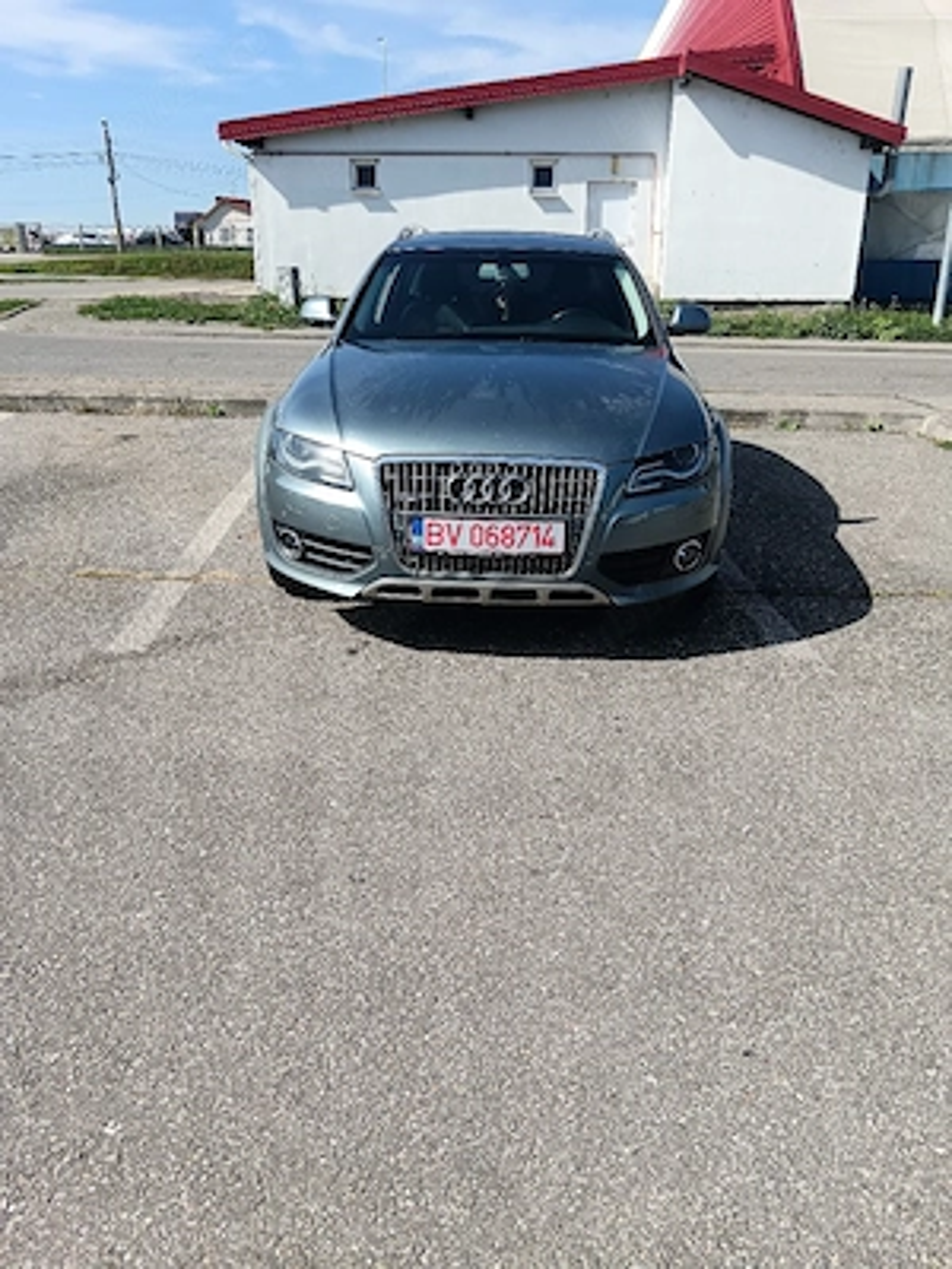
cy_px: 634
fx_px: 990
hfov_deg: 51.4
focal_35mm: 27
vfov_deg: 65.3
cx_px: 476
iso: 100
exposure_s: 1/769
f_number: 1.9
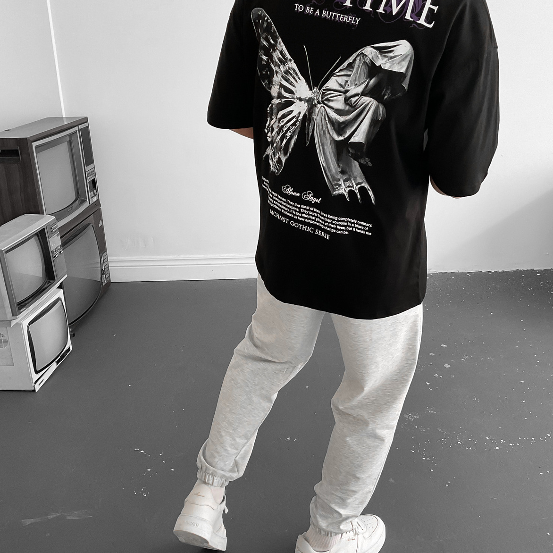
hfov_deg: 47.2
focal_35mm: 35
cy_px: 254
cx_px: 281
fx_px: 633
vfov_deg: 47.2
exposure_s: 1/60
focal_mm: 3
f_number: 1.8
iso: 80
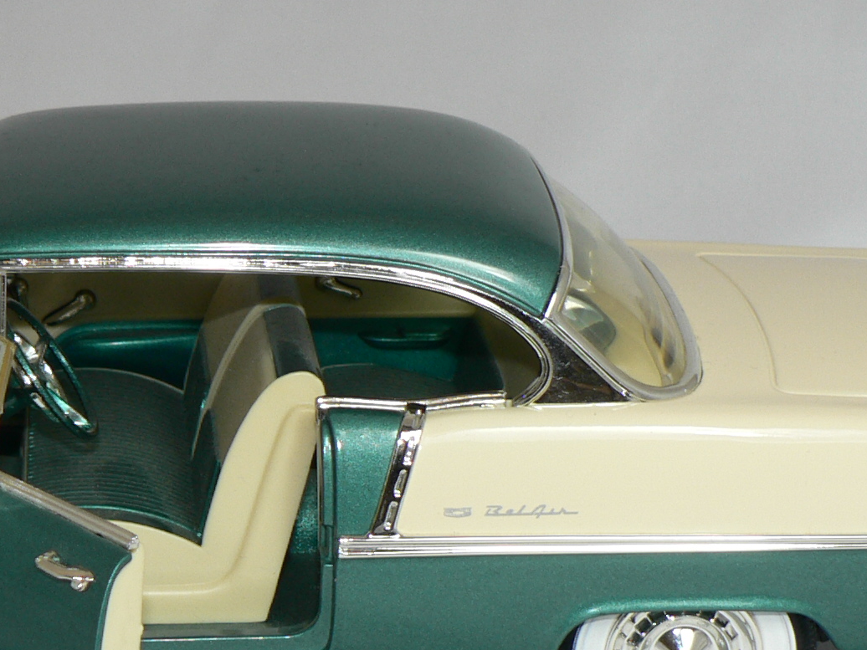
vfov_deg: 11.7
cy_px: 475
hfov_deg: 15.5
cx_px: 155
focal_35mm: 126
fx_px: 3156
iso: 80
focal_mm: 8.4
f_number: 2.8
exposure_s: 1/60
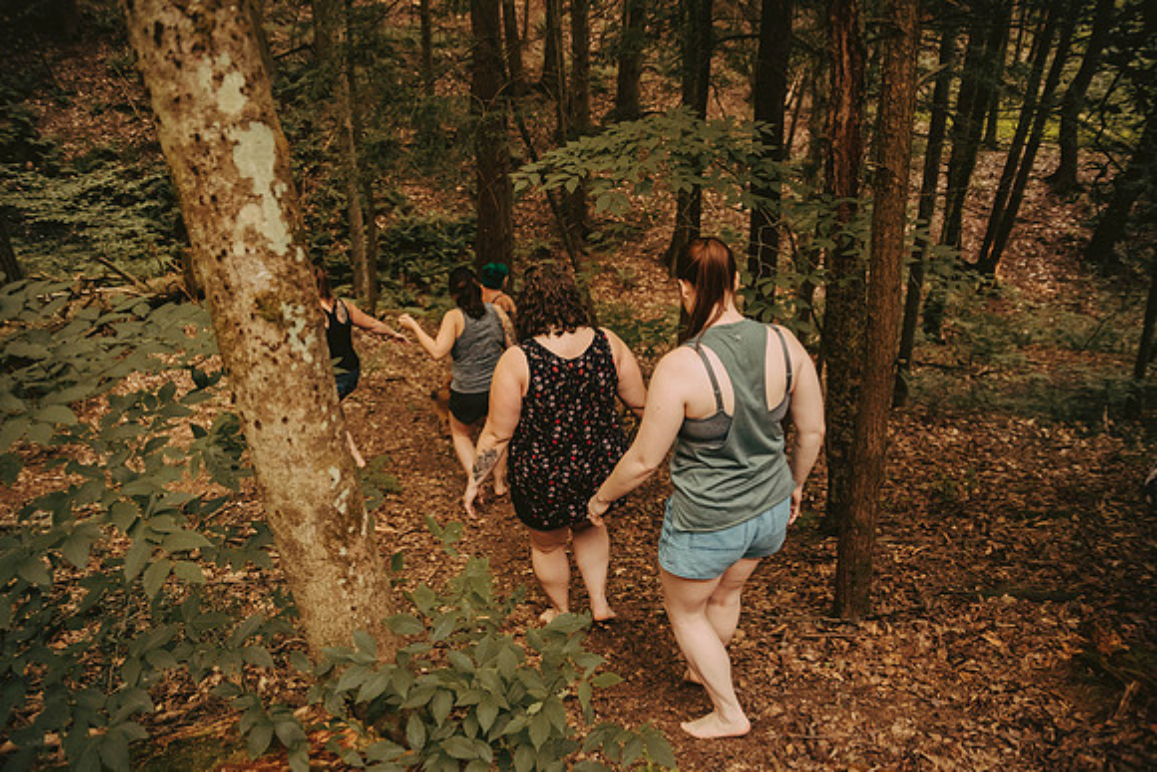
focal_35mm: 28
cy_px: 386
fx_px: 900
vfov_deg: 46.4
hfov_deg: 65.5
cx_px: 578
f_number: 2.8
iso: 2500
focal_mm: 28
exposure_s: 1/160
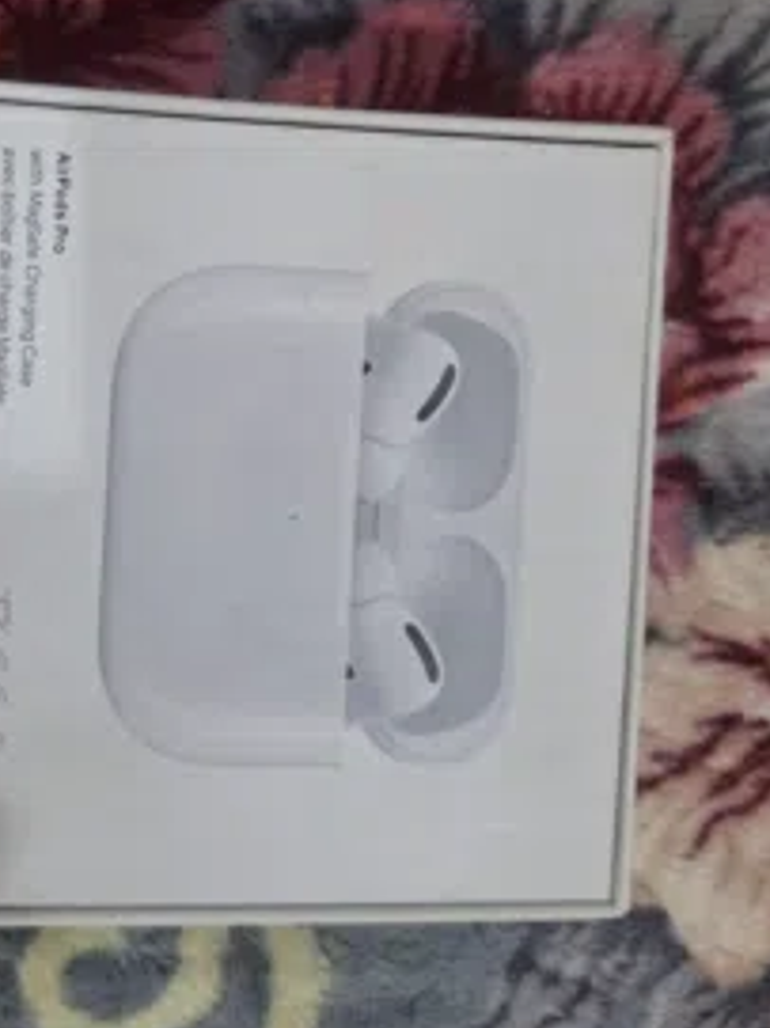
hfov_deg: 41.2
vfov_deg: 53.4
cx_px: 250
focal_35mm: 34
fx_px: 1009
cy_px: 383
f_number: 1.8
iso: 200
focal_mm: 5.54
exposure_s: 1/50
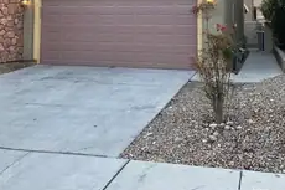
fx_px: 372
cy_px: 11
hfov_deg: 41.9
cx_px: 152
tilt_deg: +4.9
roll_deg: -1.8
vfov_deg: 27.4
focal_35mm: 47
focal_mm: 4.25
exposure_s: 1/122
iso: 40
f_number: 1.8
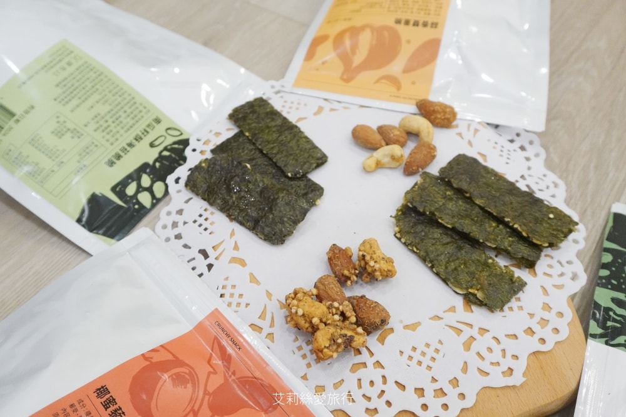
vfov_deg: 45.0
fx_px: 504
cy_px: 208
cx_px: 313
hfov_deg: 63.7
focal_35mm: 29
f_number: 3.2
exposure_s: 1/200
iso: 1600
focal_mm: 10.93
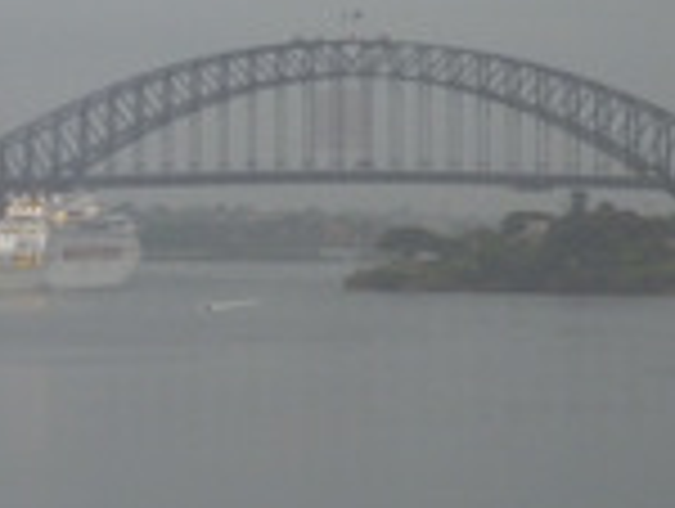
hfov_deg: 6.2
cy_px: 81
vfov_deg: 4.7
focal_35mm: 317
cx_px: -4
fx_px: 6191
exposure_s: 1/50
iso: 200
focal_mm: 19.5
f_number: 4.4
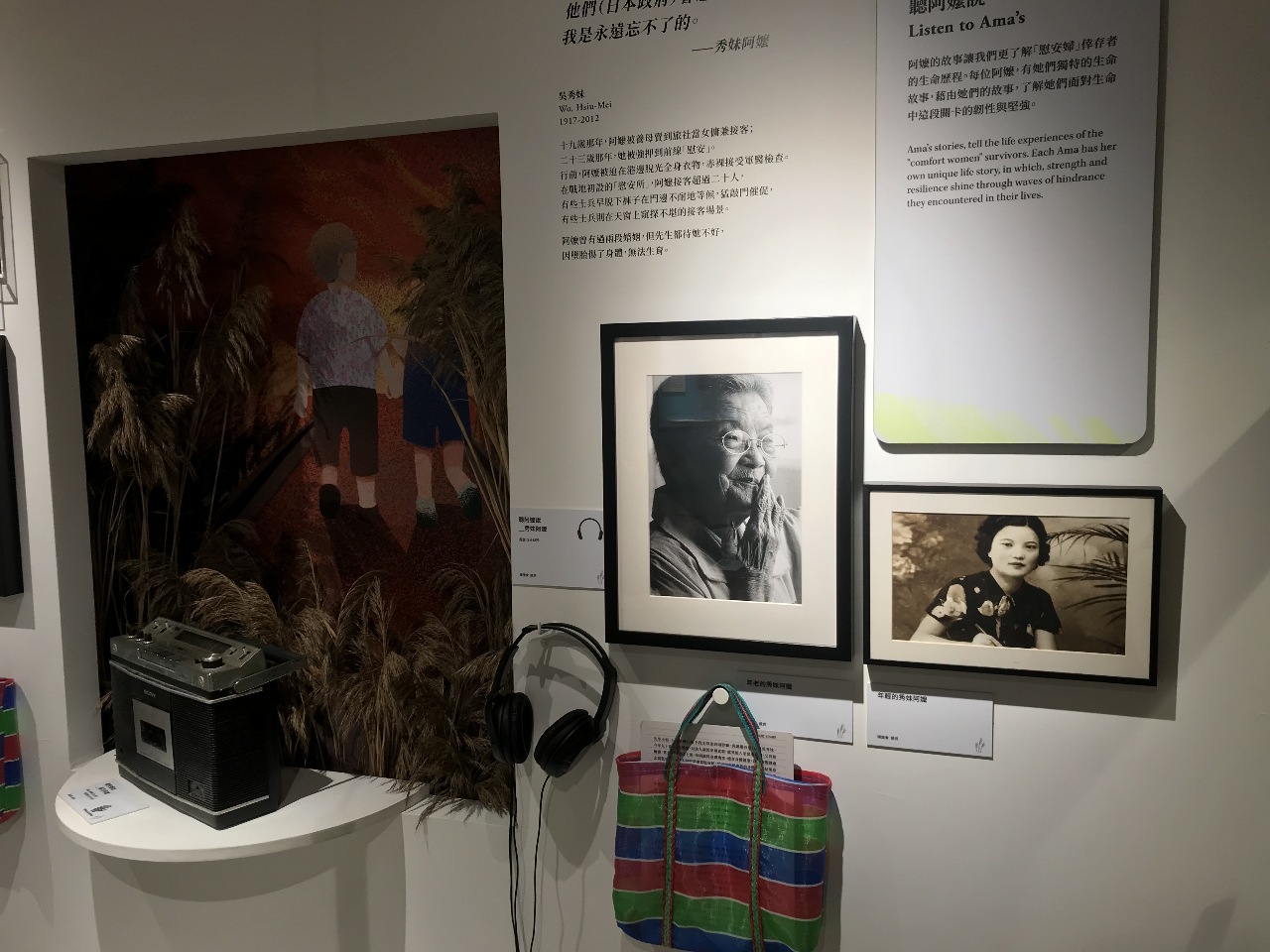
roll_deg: +1.5
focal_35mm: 28
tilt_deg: -4.7
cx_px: 635
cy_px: 476
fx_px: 1027
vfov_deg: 49.7
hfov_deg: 63.4
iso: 25
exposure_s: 1/40
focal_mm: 3.99
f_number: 1.8
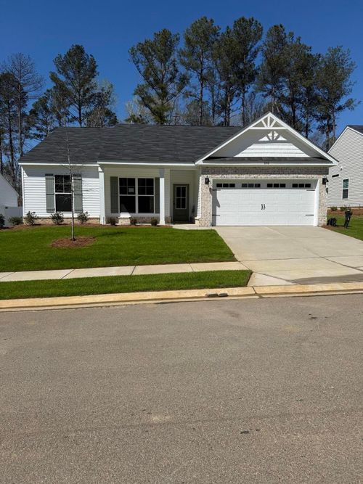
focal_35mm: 24
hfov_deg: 56.8
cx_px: 182
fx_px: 336
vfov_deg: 71.6
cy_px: 242
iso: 80
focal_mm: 6.76
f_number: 1.78
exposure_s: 1/9091
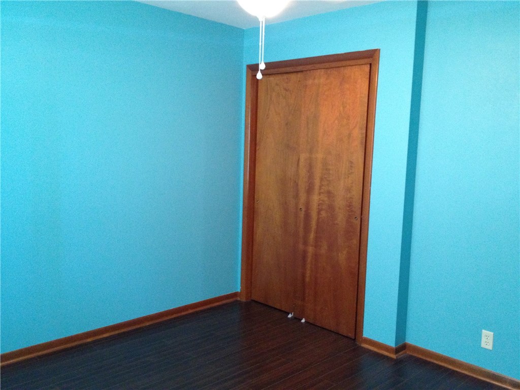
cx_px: 260
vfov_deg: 40.7
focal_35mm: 35
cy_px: 195
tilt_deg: -8.8
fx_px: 526
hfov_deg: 52.6
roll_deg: -1.5
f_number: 2.4
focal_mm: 4.28
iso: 400
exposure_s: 1/15
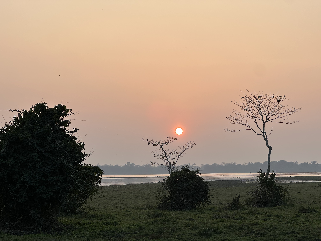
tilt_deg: +4.3
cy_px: 120
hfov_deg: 25.3
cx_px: 160
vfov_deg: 19.1
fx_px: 714
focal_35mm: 77
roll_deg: +1.1
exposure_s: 1/256
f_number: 2.8
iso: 32
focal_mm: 9
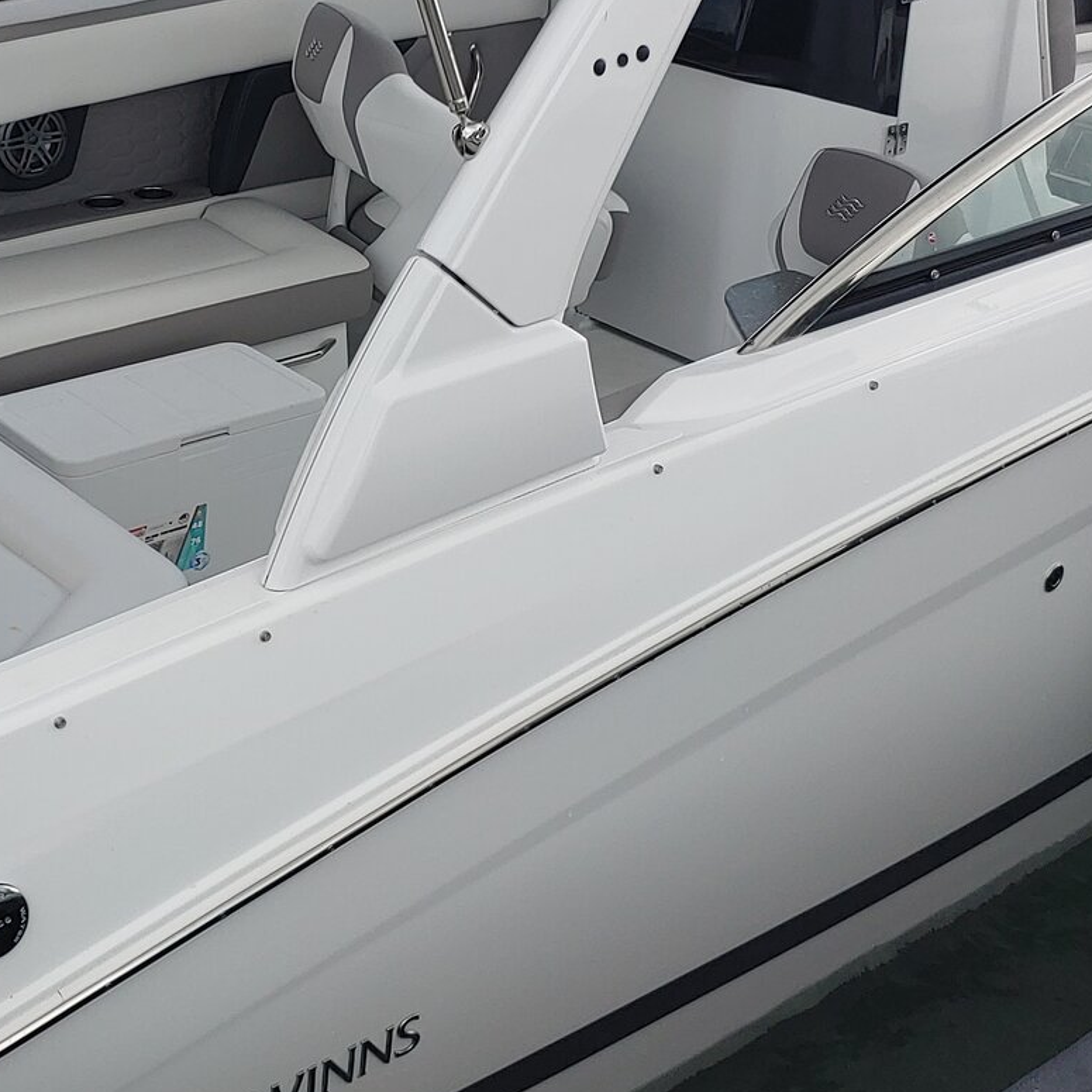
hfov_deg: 29.8
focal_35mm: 57
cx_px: 354
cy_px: 296
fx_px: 2034
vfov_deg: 29.6
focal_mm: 4.23
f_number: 1.5
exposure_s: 1/2000
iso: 50
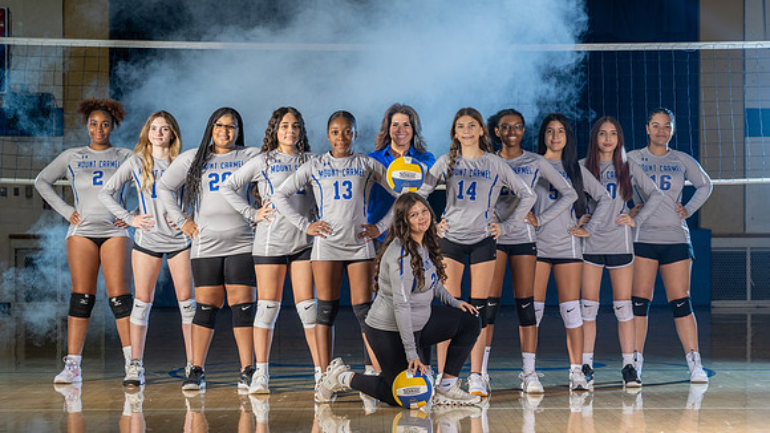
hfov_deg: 23.8
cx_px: 459
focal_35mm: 89
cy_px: 233
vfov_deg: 13.5
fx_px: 1825
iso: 160
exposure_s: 1/100
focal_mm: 70
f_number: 6.3
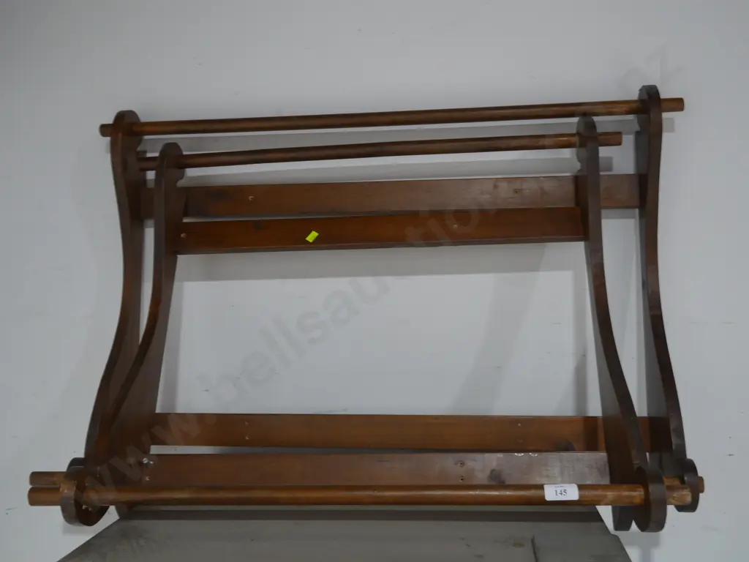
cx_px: 374
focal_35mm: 36
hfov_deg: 51.4
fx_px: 779
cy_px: 281
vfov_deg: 39.7
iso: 800
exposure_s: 1/60
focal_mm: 18
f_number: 4
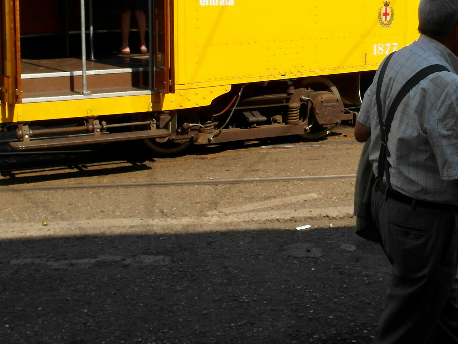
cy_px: 36
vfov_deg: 25.3
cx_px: 290
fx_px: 741
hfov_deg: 34.2
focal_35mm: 56
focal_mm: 6.5
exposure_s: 1/750
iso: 80
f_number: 4.6
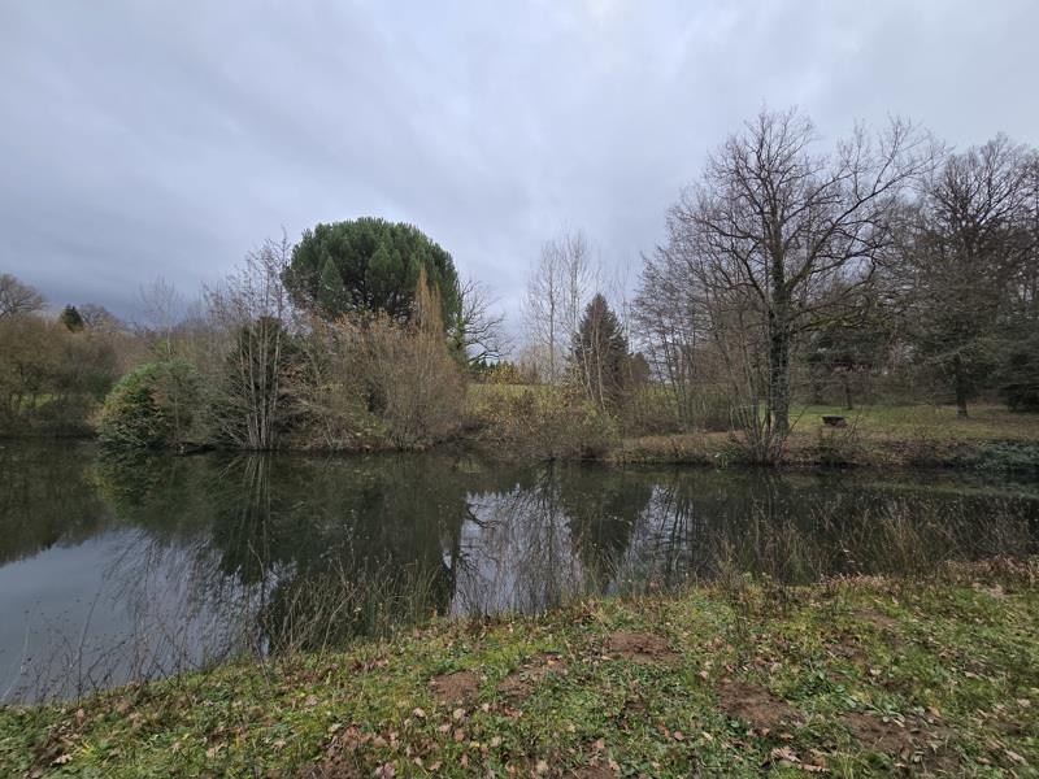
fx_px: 390
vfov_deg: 89.9
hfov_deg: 106.2
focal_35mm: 13
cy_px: 390
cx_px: 520
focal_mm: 2.2
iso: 50
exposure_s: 1/264
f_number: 2.2
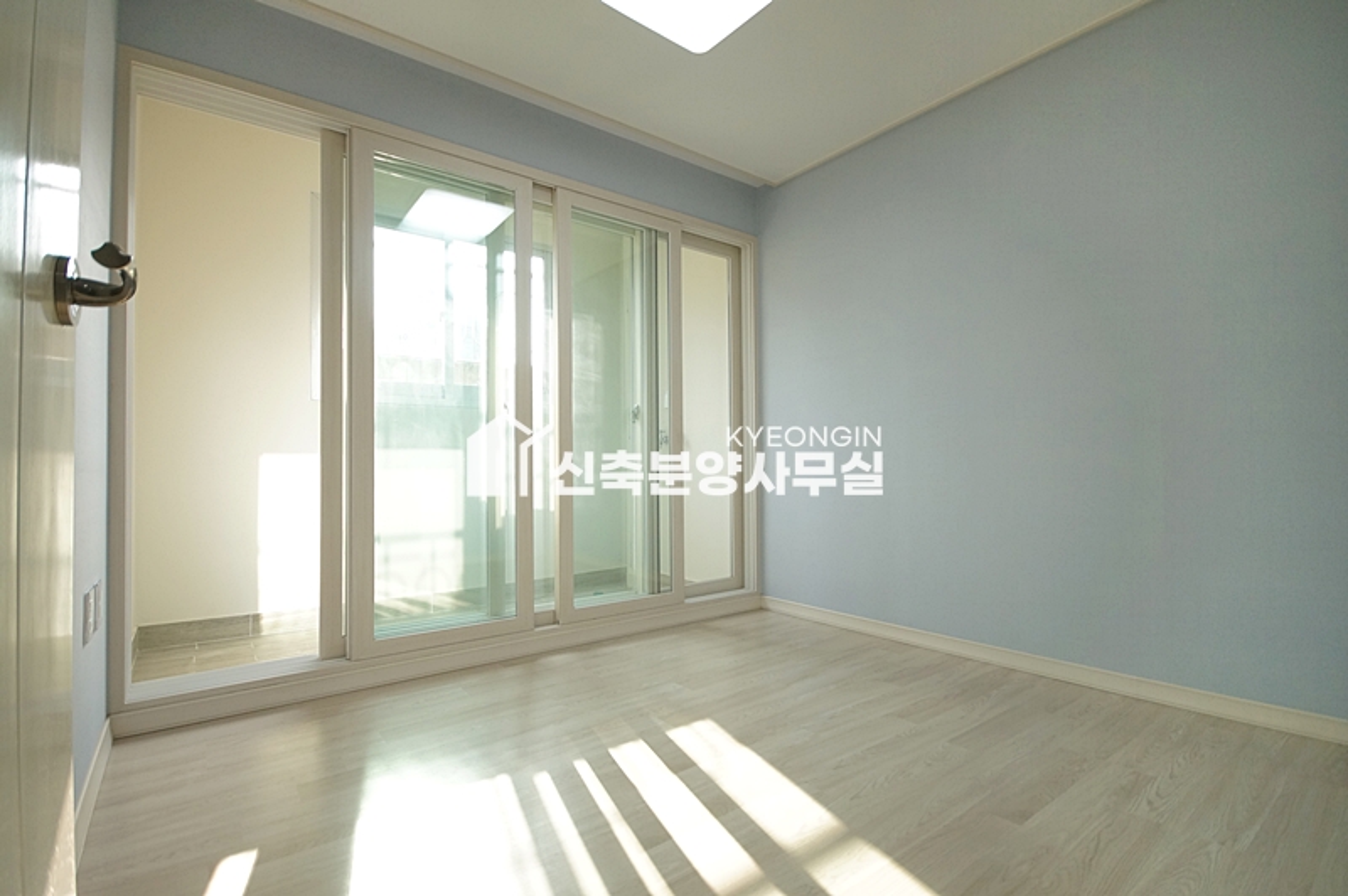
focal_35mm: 15
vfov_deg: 77.2
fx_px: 561
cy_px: 448
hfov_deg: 100.4
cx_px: 674
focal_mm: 10
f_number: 4
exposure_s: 1/250
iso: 800
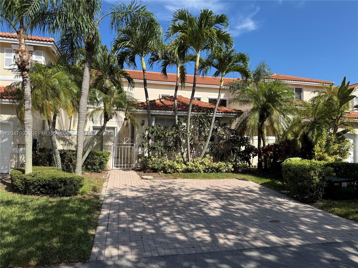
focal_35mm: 24
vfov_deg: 56.8
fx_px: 248
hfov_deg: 71.6
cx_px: 179
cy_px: 134
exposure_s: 1/3597
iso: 80
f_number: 1.78
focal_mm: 6.76
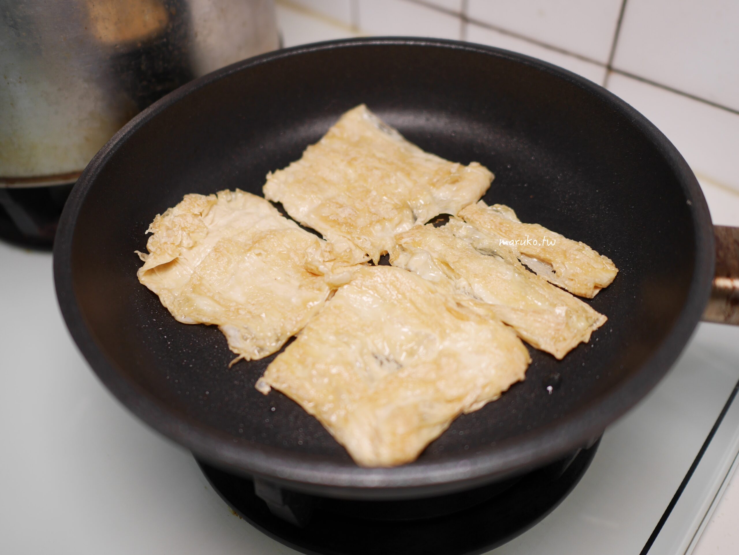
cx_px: 370
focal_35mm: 30
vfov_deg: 46.8
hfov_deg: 59.9
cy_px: 278
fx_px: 641
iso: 200
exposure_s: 1/125
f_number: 1.8
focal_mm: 15
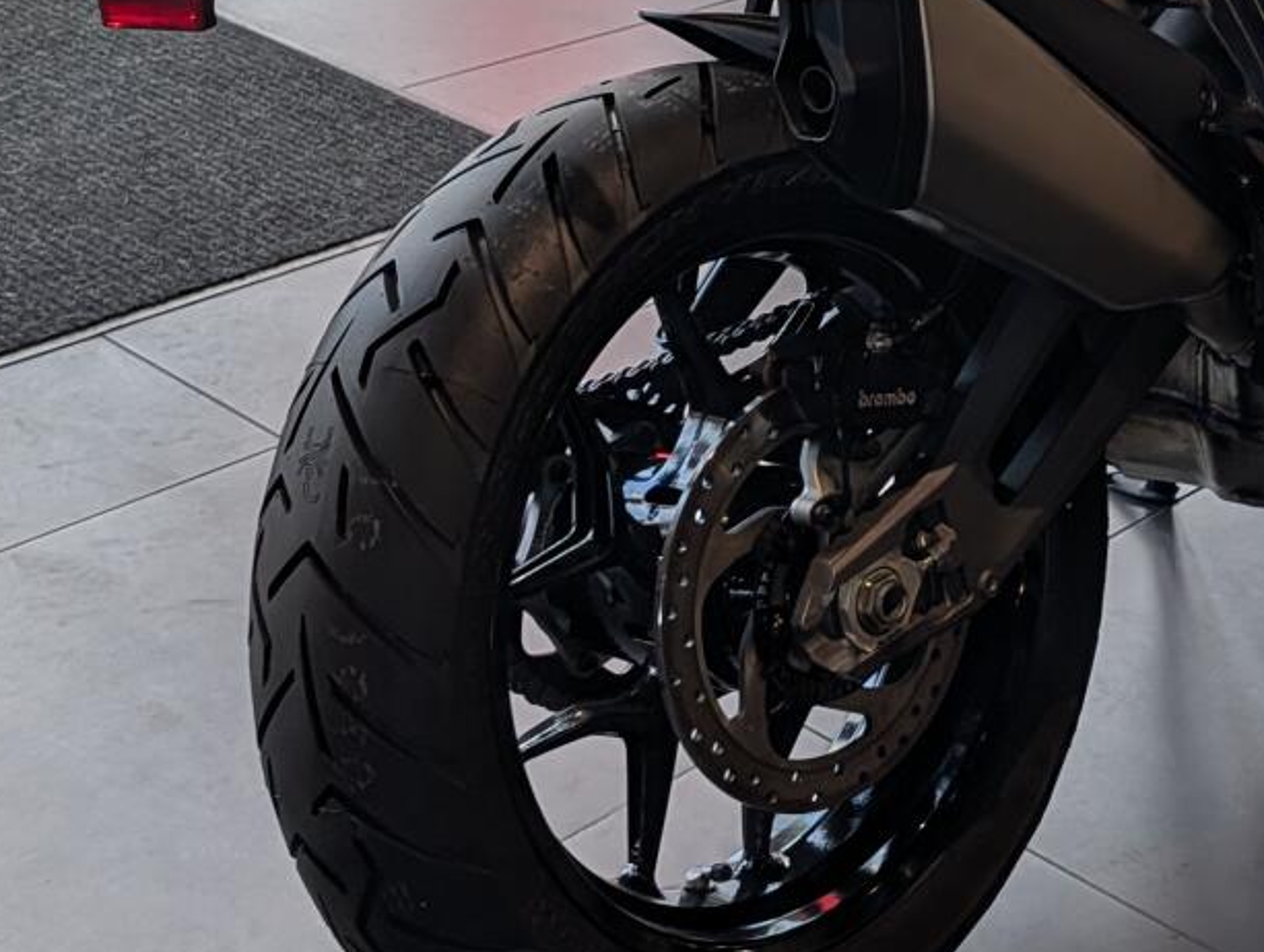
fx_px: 2853
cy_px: 2
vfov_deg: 18.5
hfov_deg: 24.6
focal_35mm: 78
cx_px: 1002
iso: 20
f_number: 1.68
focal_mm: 6.9
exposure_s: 1/144
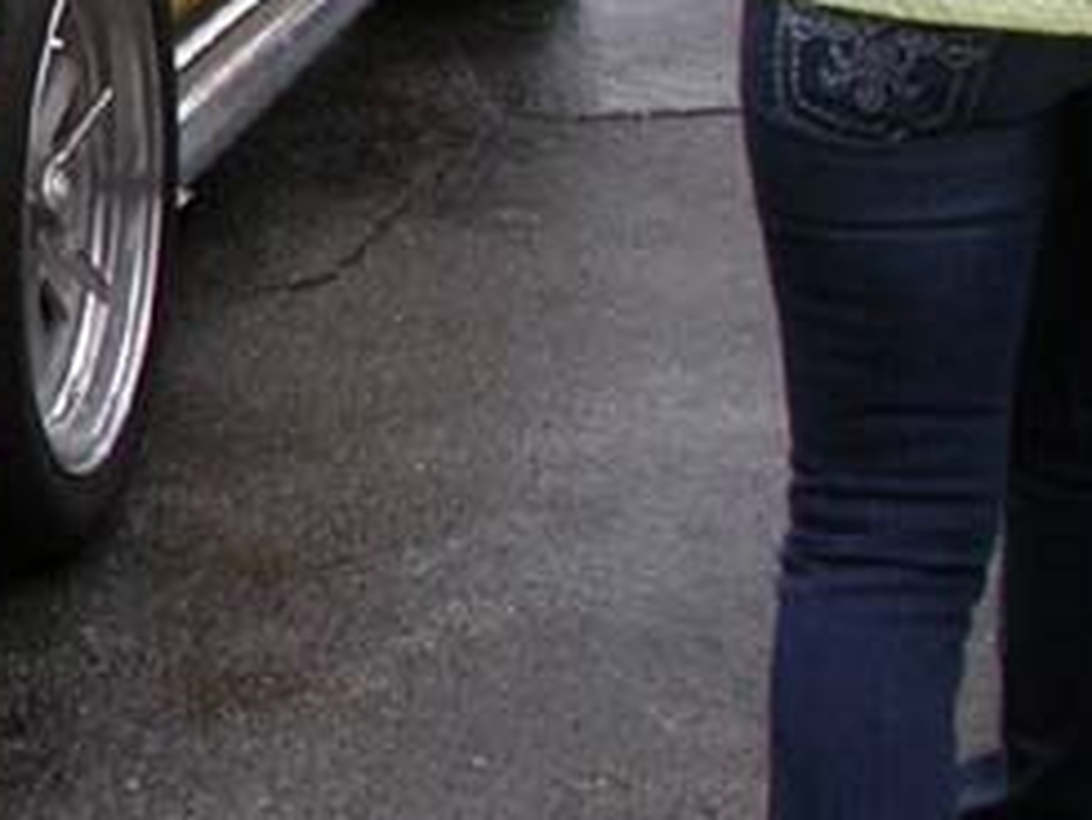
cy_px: -36
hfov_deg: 11.7
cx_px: -704
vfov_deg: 9.3
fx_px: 5018
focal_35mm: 159
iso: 100
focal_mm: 7.85
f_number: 6.7
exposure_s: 1/208
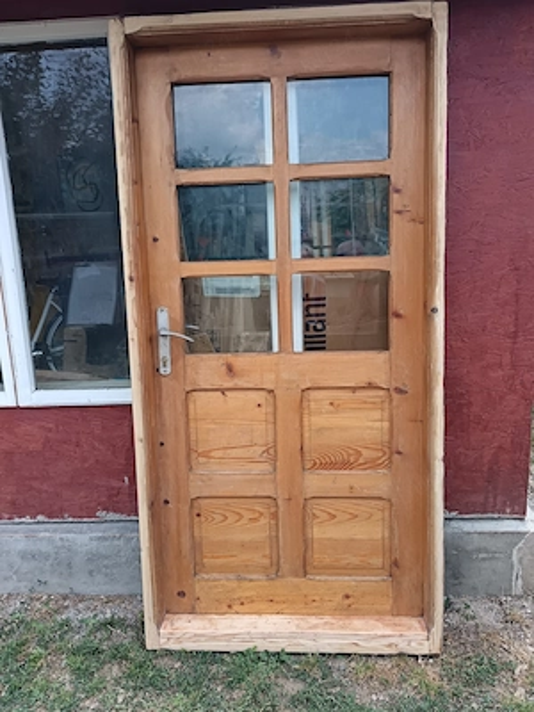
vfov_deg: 61.7
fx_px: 596
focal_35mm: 29
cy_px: 356
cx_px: 267
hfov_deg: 48.2
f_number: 1.75
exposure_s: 1/100
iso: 181
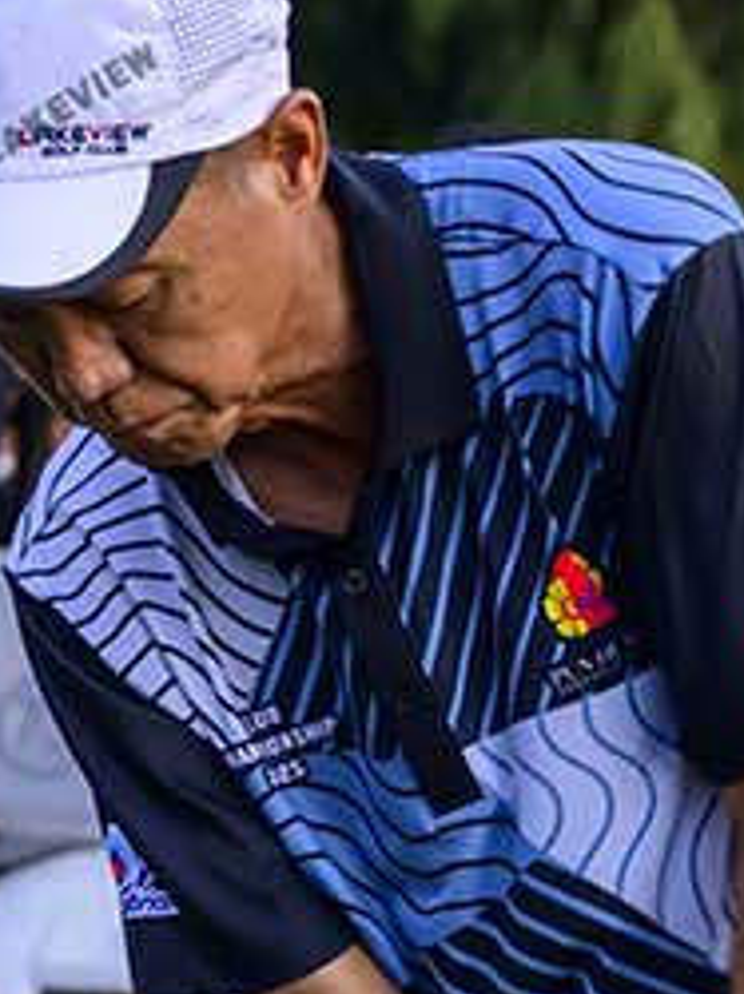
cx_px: 402
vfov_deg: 9.0
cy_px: 1296
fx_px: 6201
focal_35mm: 216
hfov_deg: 6.9
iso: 1600
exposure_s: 1/320
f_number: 2.8
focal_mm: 39
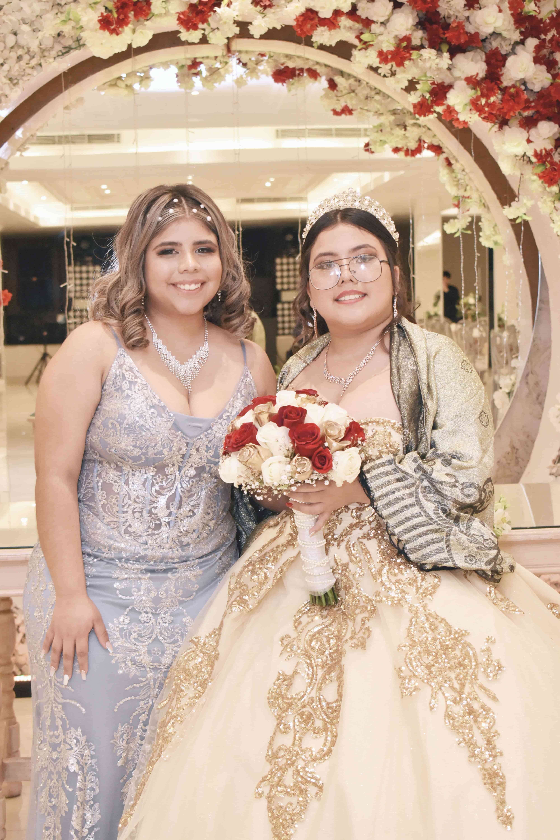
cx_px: 280
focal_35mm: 69
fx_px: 1610
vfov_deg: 29.2
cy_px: 420
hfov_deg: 19.7
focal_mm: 46
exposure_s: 1/100
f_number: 5.3
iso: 1600
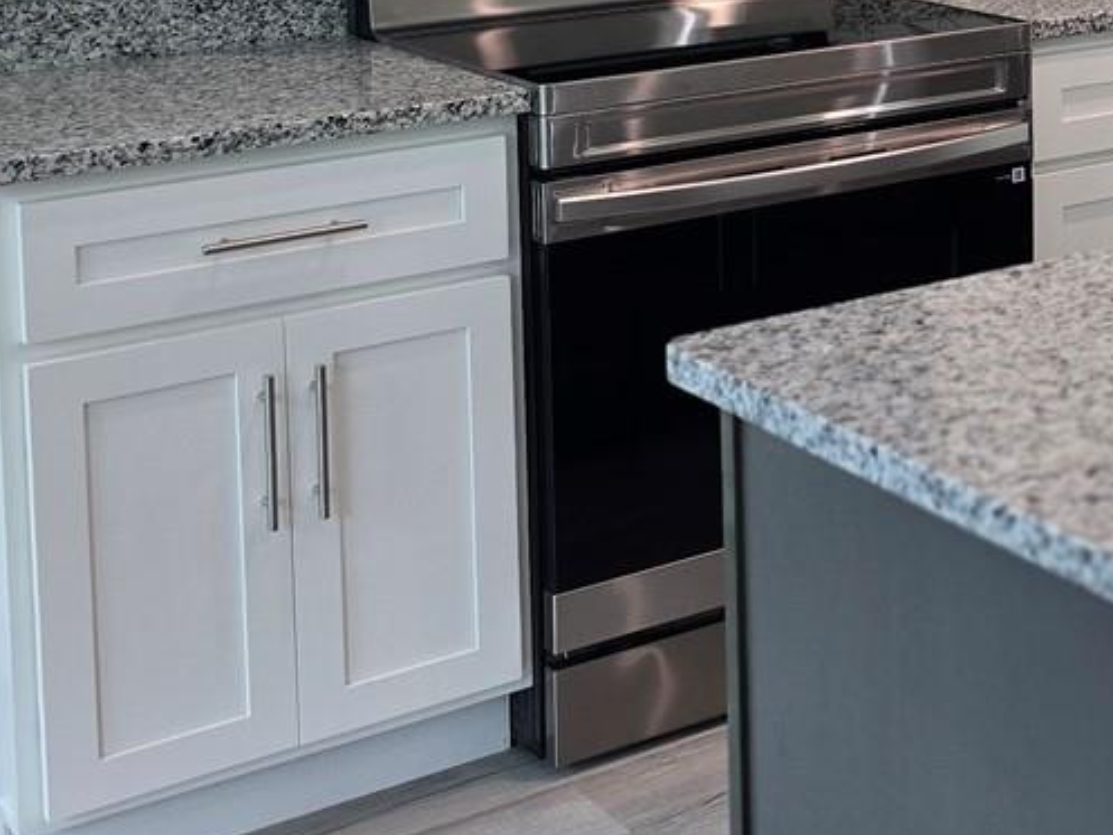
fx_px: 2380
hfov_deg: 24.5
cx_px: 1236
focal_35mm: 74
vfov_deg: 18.8
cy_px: -175
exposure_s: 1/120
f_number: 1.7
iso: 125
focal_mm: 6.3
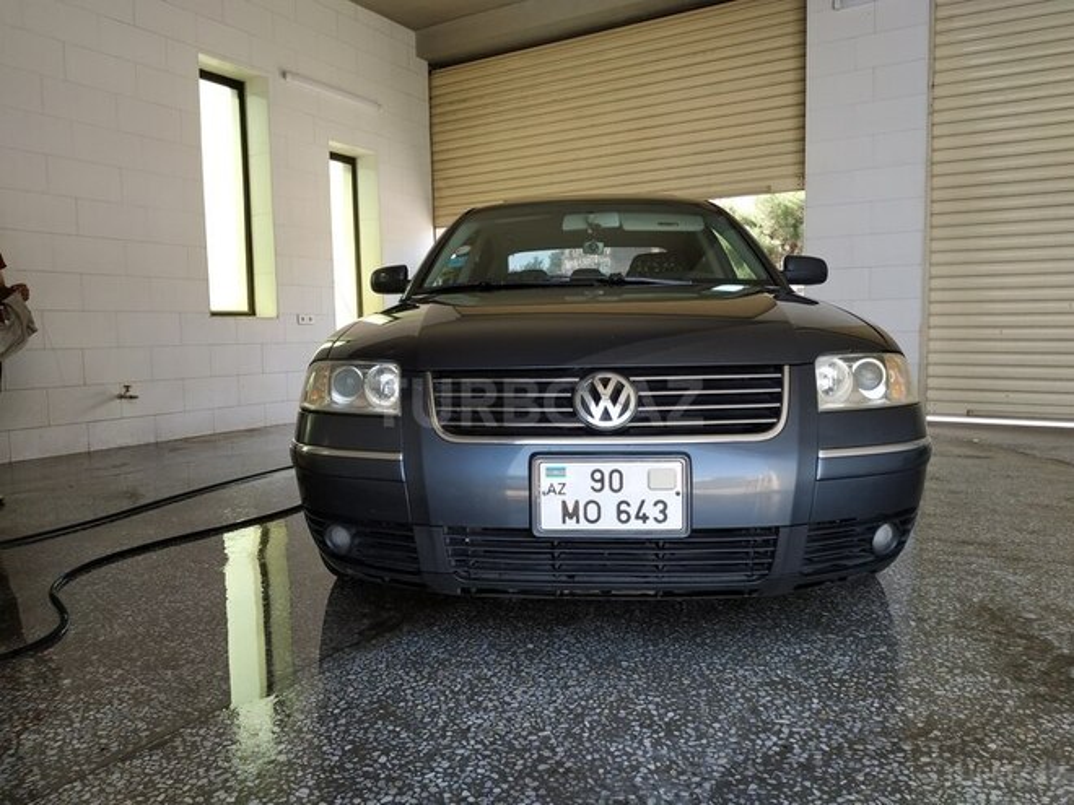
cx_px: 537
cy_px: 402
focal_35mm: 24
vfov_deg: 56.8
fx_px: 745
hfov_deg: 71.6
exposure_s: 1/209
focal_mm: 3.94
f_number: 1.9
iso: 200
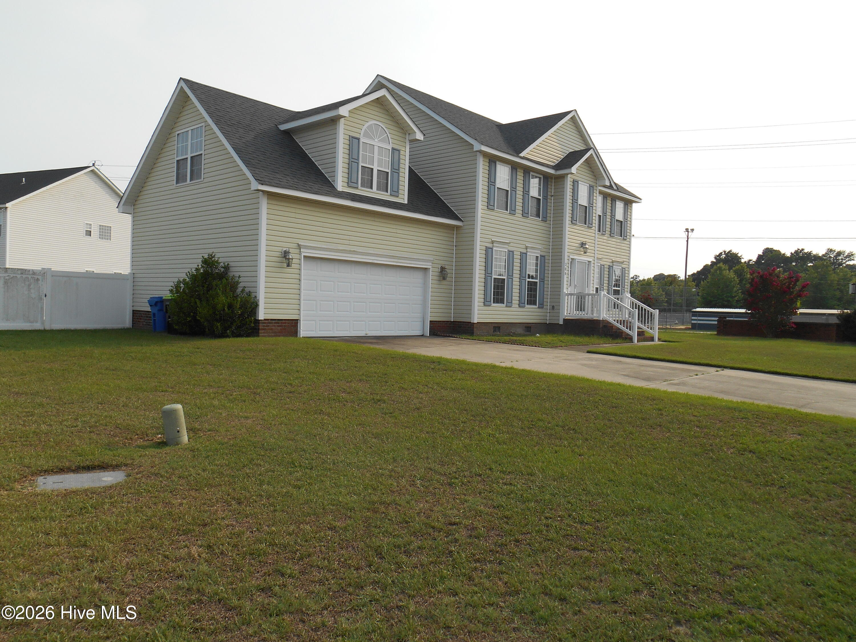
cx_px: 428
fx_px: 643
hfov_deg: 67.3
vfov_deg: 53.1
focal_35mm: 26
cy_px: 321
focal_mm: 4.7
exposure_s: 1/640
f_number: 3.4
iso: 80
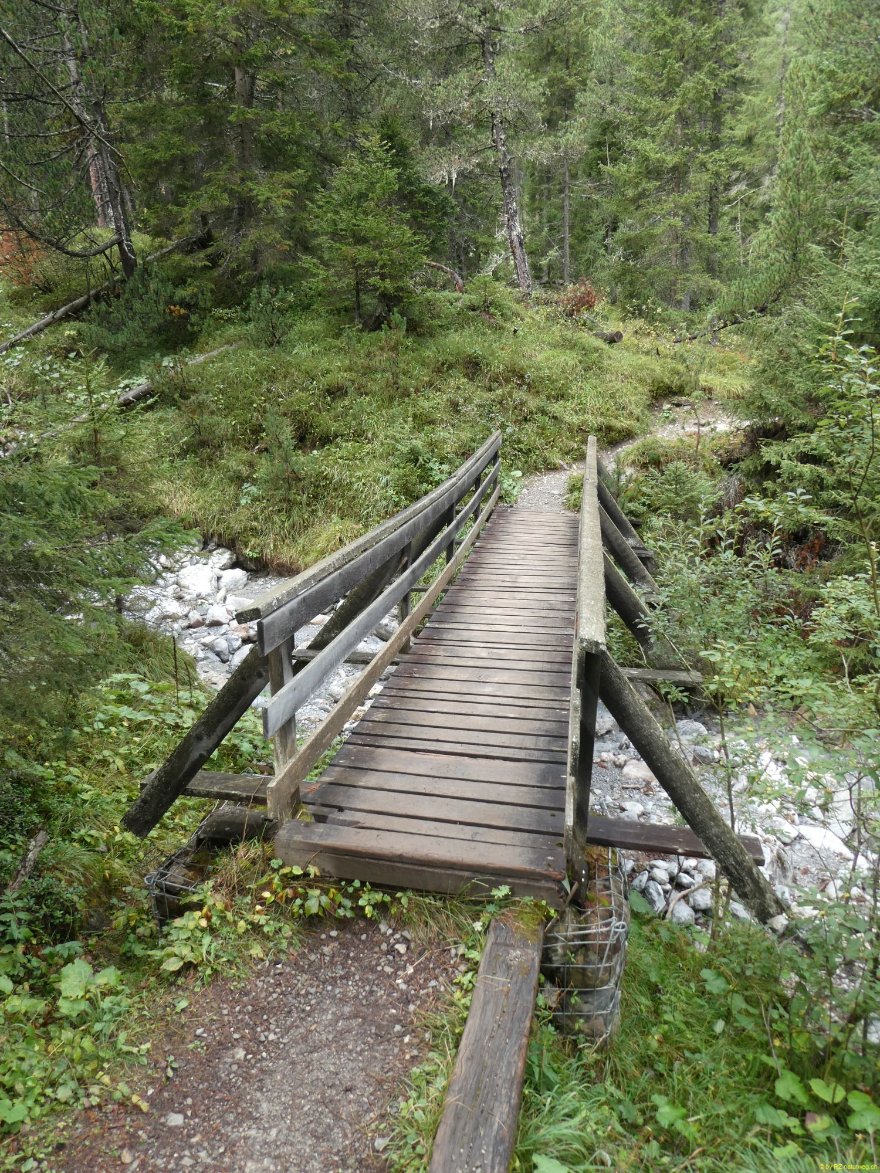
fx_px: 813
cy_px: 586
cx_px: 440
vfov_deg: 71.6
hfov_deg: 56.8
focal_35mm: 24
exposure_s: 1/80
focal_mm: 4.3
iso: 80
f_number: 3.3
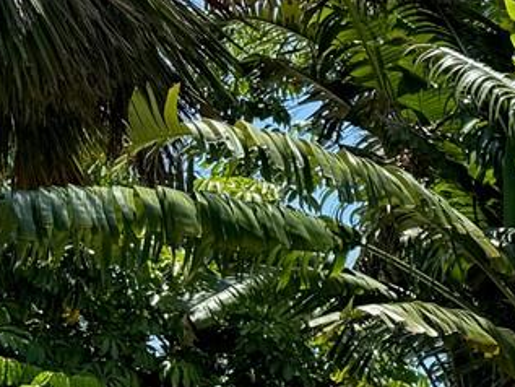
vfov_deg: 11.8
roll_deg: -1.9
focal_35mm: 121
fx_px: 1801
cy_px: 556
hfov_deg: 13.7
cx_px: 1041
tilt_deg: +1.7
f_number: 1.78
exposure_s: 1/2252
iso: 80
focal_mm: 6.76
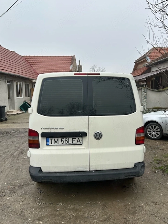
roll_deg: +2.5
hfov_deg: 44.1
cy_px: 125
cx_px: 93
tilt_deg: -7.5
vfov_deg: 56.6
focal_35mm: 32
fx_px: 207
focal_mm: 5.7
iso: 50
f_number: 1.5
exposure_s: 1/780
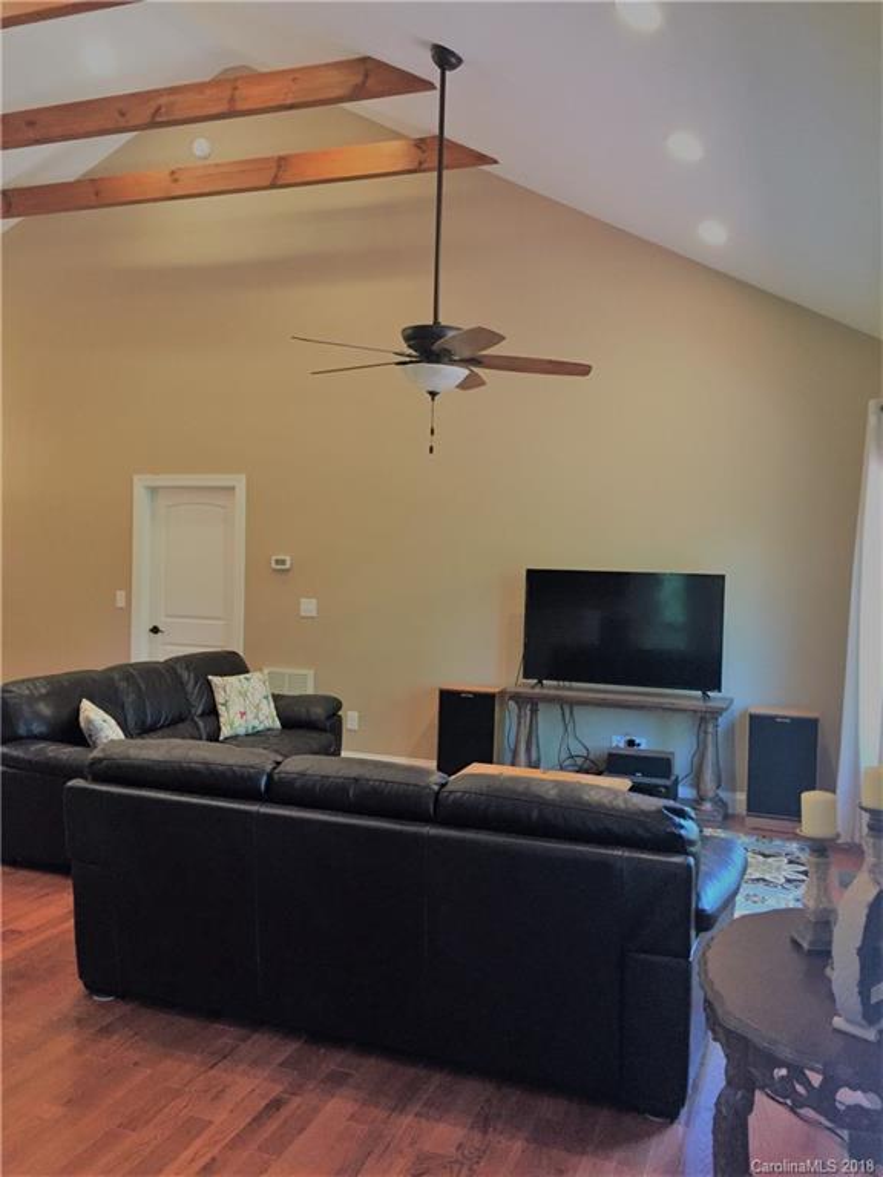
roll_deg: -1.9
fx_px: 986
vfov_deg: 61.7
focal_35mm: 29
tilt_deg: -4.0
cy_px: 588
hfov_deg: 48.2
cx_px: 442
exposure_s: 1/30
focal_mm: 4.15
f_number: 2.2
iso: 250
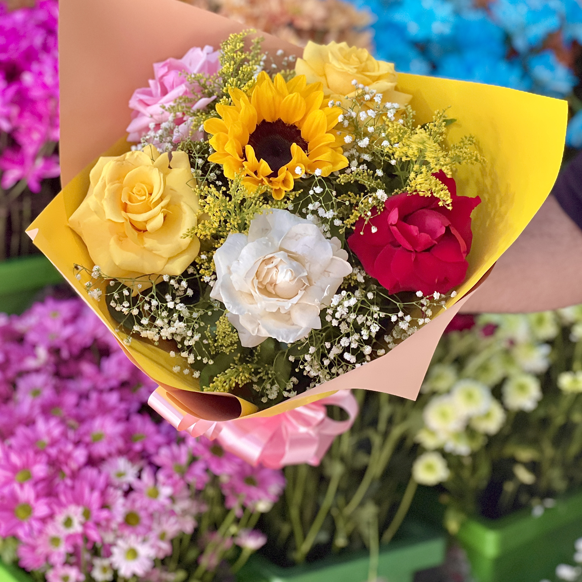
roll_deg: -2.0
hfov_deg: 19.1
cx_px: 291
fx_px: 1731
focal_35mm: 91
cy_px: 195
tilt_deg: -17.7
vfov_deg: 19.0
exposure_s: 1/40
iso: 200
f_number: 2.8
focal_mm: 9
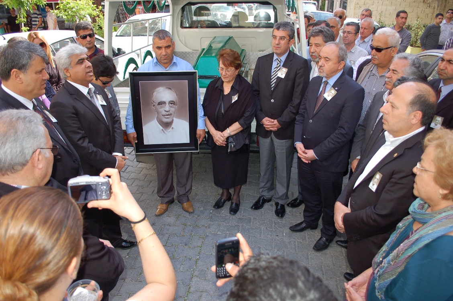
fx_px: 339
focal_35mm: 27
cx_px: 226
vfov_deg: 47.8
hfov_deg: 67.5
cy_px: 150
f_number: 3.5
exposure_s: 1/500
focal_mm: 18
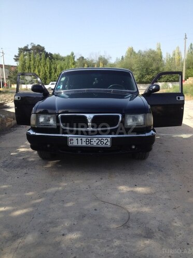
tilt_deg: -10.0
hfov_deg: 40.7
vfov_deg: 52.6
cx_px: 96
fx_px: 260
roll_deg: +0.8
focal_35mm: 35
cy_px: 129
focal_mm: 4.28
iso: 50
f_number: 2.4
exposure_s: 1/986
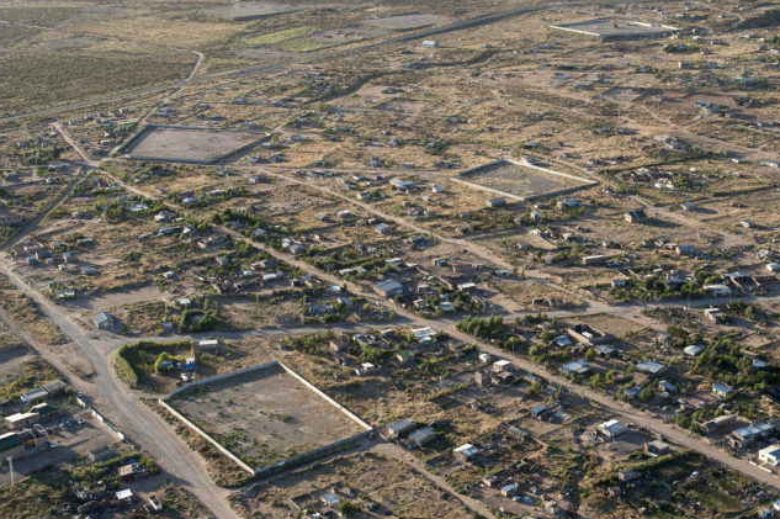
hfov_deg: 36.3
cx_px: 378
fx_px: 1191
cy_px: 255
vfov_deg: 24.6
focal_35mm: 55
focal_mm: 50
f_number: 5.6
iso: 200
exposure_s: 1/320
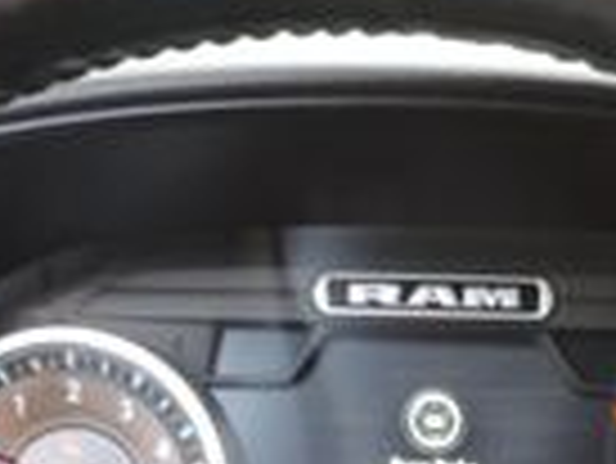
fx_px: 1995
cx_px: 513
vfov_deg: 12.0
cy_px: 869
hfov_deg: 17.4
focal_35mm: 112
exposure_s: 1/30
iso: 140
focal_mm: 4.3
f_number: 3
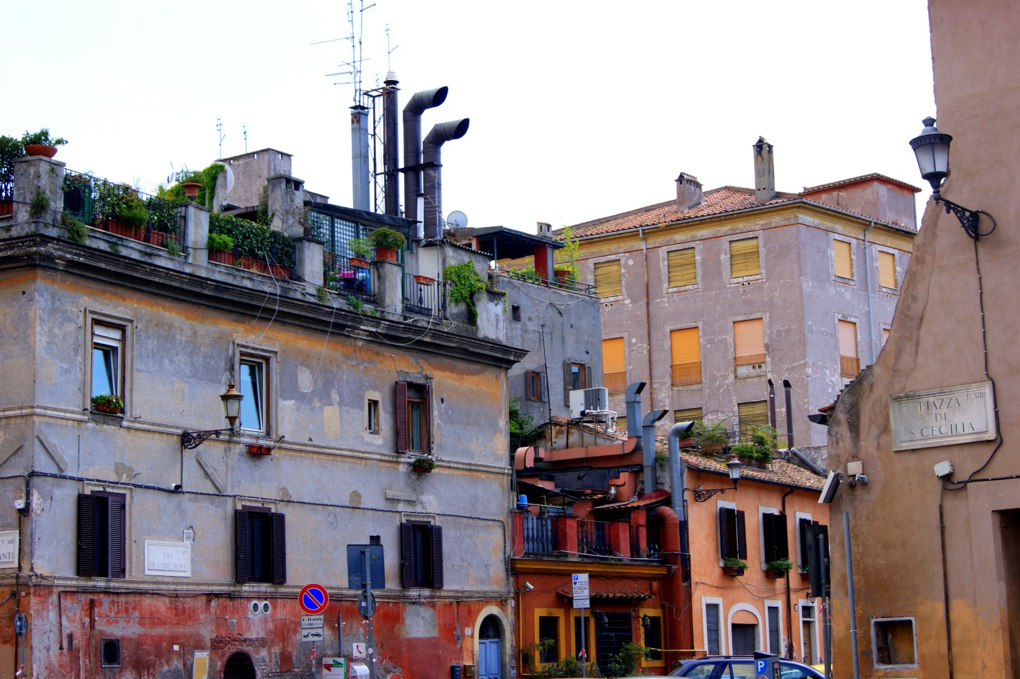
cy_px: 340
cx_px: 510
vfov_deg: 20.1
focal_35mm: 68
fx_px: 1911
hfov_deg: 29.9
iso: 100
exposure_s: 1/100
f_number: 11
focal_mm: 45
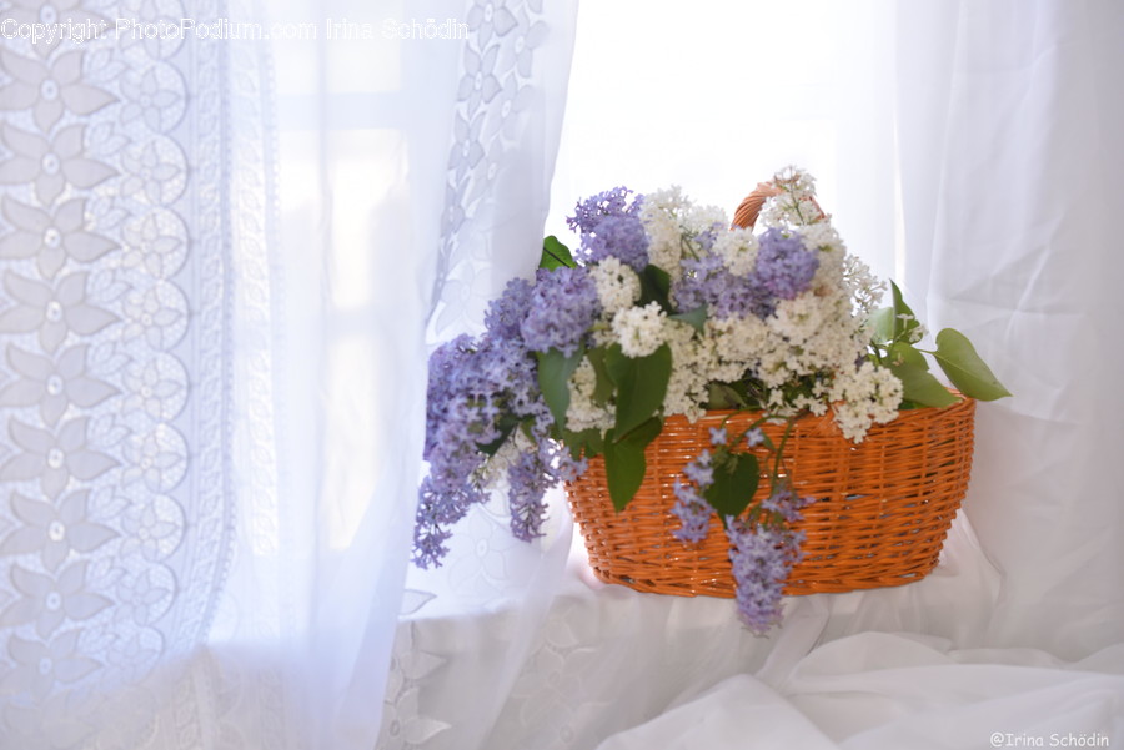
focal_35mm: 90
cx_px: 562
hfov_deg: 22.6
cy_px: 375
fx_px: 2811
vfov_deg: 15.2
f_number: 4.5
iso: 640
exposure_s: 1/200
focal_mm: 90
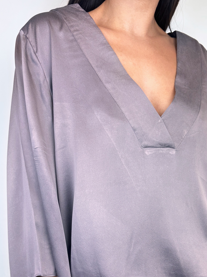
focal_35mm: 34
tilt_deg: -0.9
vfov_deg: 52.5
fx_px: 271
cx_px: 130
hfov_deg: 41.5
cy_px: 192
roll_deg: -1.2
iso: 64
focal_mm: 6.86
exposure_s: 1/100
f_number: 1.78
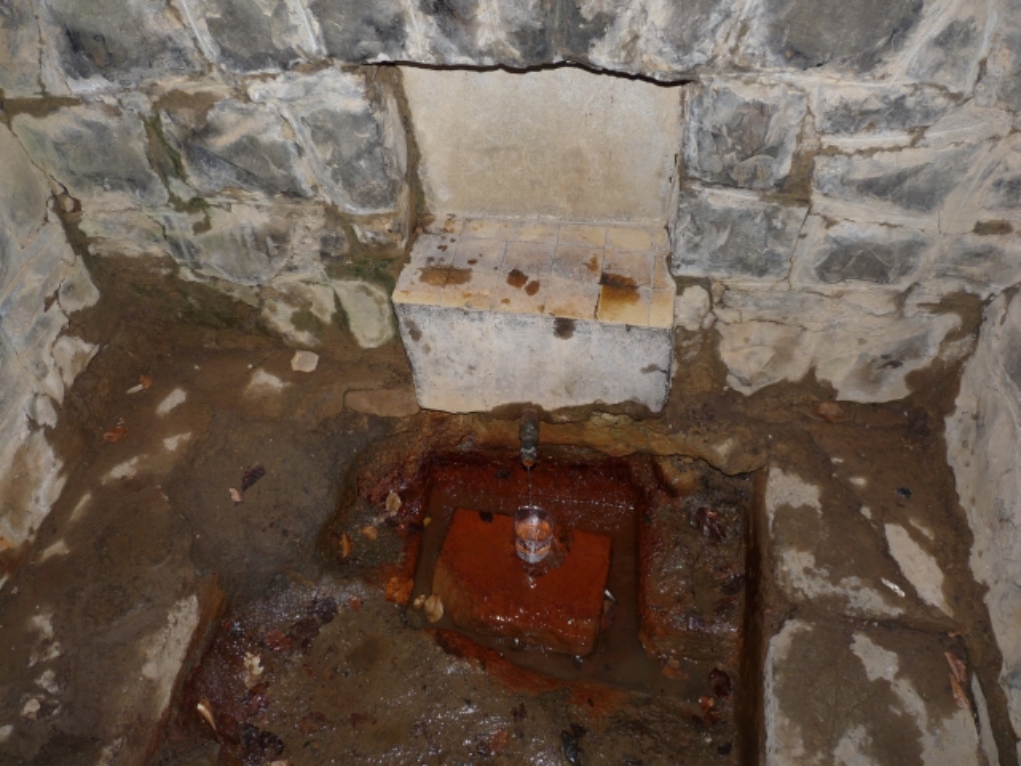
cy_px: 383
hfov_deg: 65.3
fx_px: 796
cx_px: 510
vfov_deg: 51.4
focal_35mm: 27
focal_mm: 4.8
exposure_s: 1/60
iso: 100
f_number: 2.8
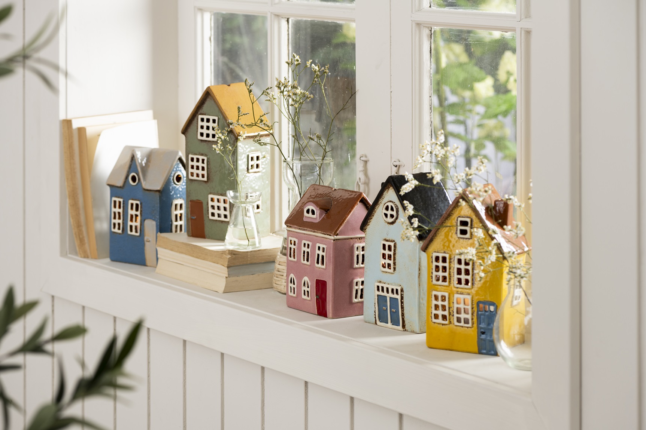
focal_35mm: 105
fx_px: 1884
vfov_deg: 13.0
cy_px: 215
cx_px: 323
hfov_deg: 19.5
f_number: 8
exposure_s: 1/13
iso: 100
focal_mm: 105
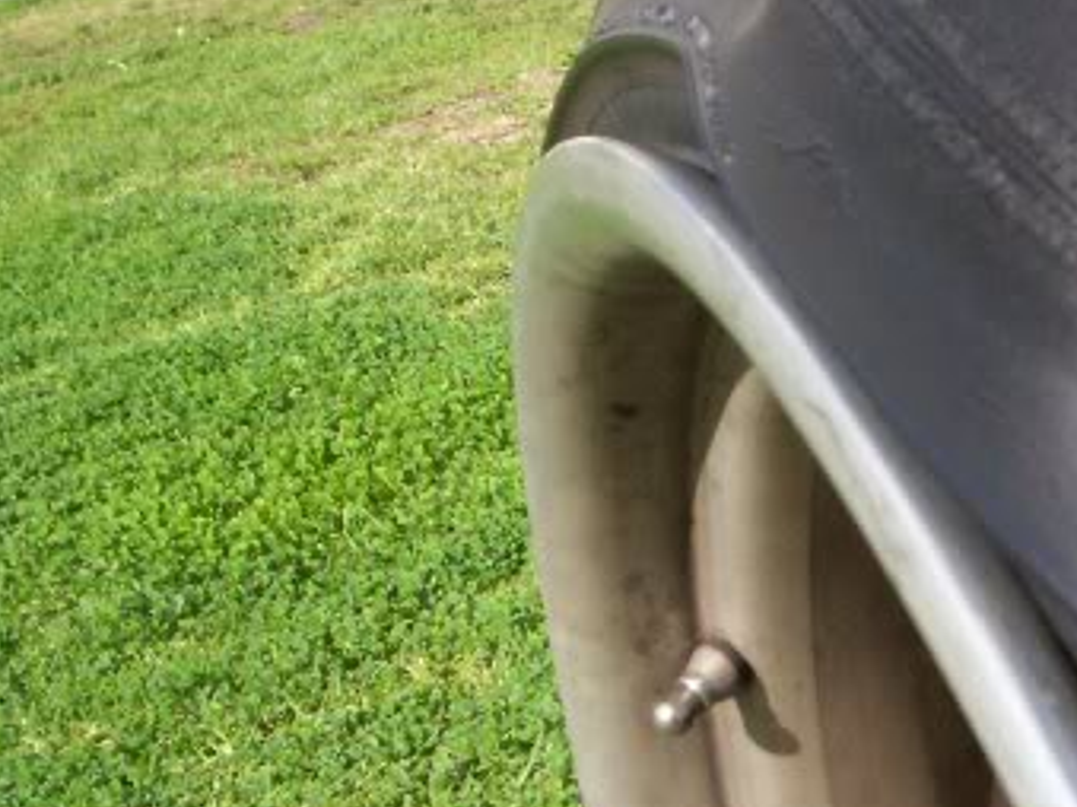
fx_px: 2644
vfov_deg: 17.3
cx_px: 1137
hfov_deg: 22.0
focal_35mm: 85
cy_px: 588
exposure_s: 1/366
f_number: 4.5
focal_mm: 5.9
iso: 100
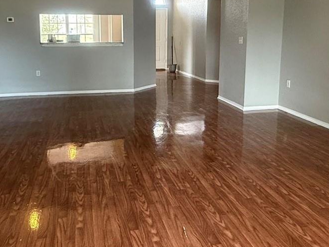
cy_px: 80
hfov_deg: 53.8
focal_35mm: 34
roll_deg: -0.1
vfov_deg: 41.2
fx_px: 323
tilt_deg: -7.4
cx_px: 143
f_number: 2.2
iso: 400
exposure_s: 1/64
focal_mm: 2.22
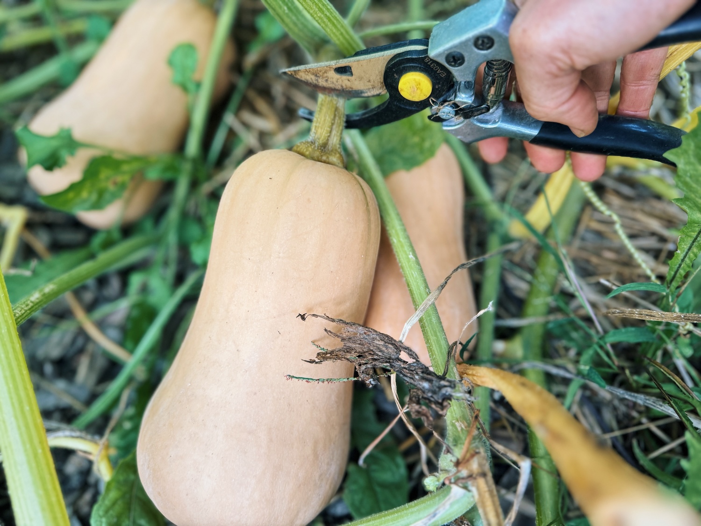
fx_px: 486
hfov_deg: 71.6
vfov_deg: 56.8
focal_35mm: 24
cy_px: 263
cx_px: 350
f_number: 1.78
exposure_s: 1/121
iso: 160
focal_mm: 6.76
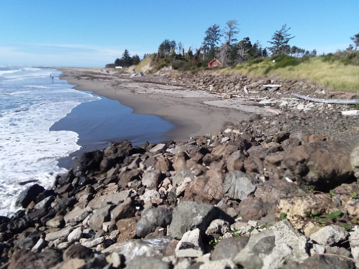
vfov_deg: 49.8
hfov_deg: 63.4
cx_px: 175
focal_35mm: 28
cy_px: 132
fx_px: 290
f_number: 1.9
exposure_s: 1/1615
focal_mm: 2.91
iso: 50
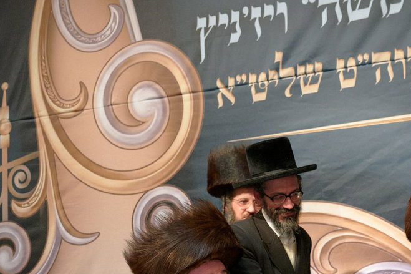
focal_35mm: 68
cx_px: 367
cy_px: 271
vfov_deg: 19.5
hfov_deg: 28.6
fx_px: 776
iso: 3200
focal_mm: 32
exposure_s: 1/200
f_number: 3.5
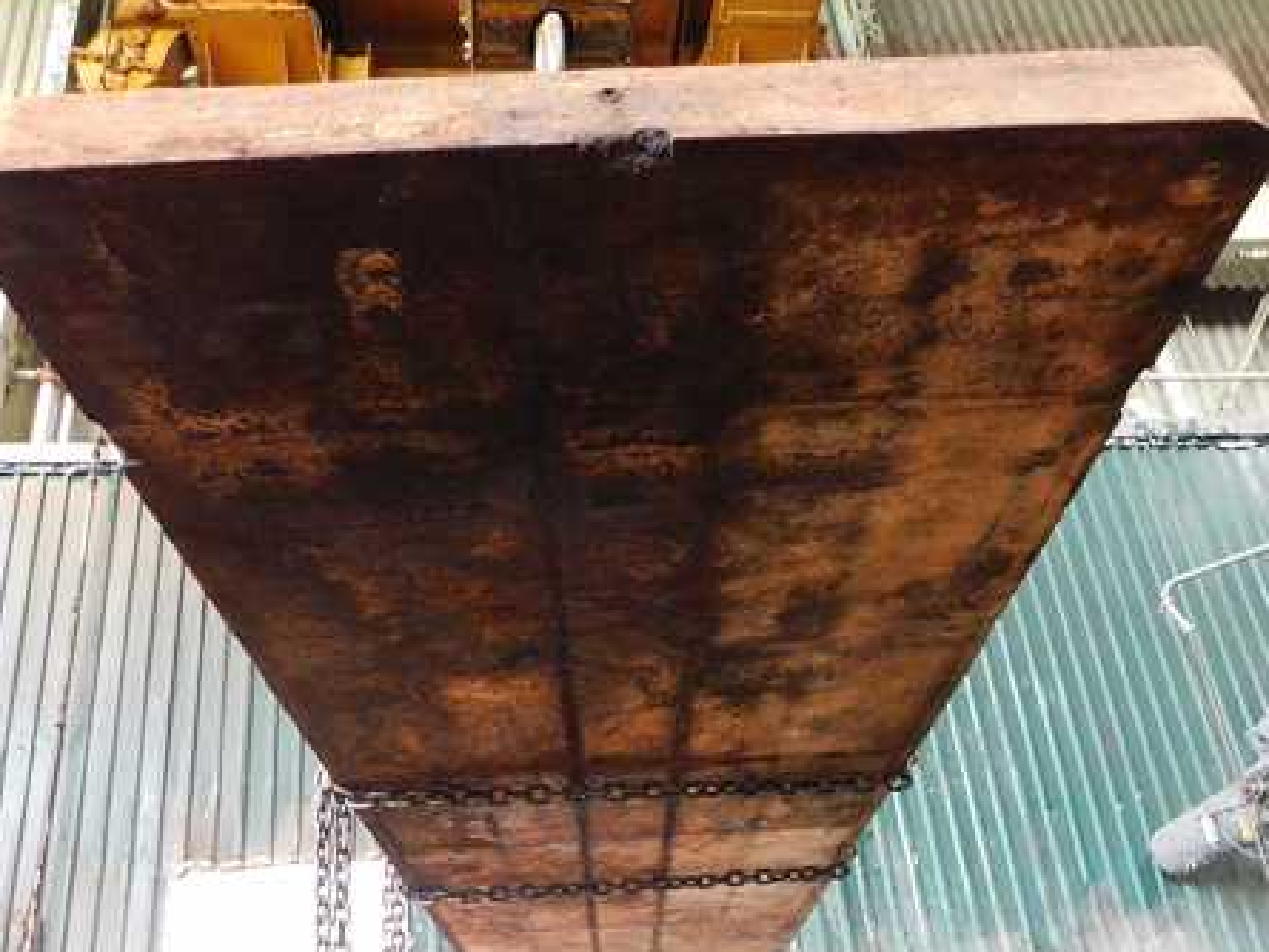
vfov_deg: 44.2
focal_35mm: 31
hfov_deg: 58.3
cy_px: 693
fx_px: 1137
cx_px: 632
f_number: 3
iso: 800
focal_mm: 4
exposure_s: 1/6
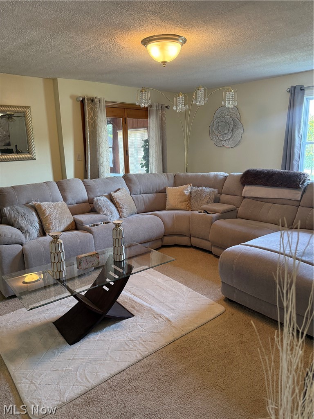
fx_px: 290
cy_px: 210
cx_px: 157
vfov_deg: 71.6
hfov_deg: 56.8
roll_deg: +1.7
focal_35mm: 24
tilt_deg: -11.5
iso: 320
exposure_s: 1/120
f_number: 1.78
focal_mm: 6.76
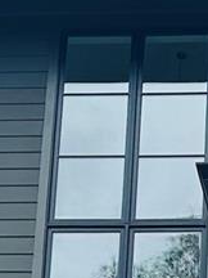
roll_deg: -0.9
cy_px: 584
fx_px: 1370
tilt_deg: +17.2
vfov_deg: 10.5
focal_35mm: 171
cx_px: 347
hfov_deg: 8.4
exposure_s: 1/1357
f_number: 1.78
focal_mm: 6.86
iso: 80
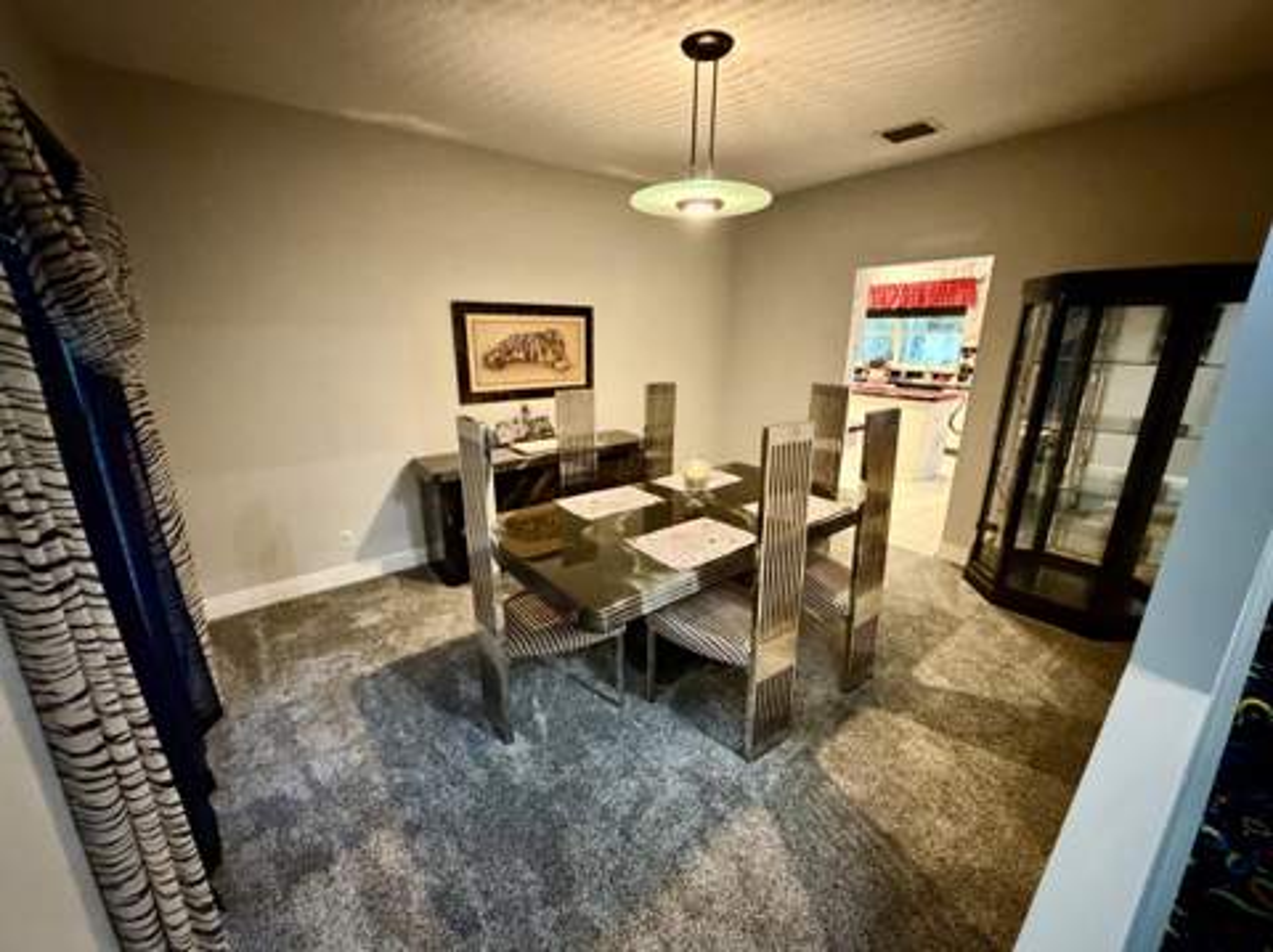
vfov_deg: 85.6
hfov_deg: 102.1
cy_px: 476
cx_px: 636
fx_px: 514
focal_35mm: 14
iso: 1250
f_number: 2.2
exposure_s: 1/40
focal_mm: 2.22
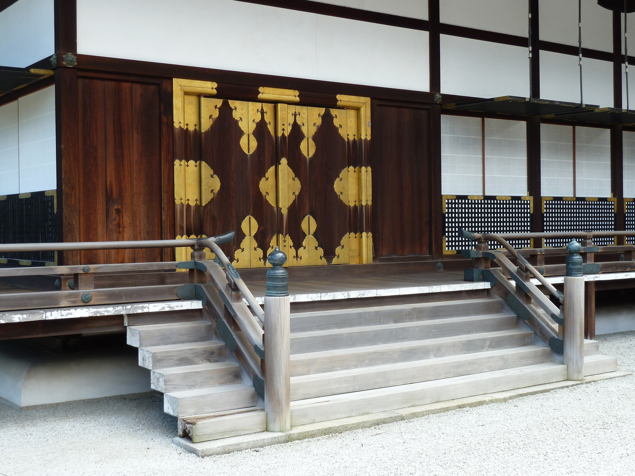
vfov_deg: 30.3
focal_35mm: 48
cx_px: 318
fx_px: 881
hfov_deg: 39.7
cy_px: 238
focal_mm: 7.9
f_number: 3.8
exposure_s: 1/80
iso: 80
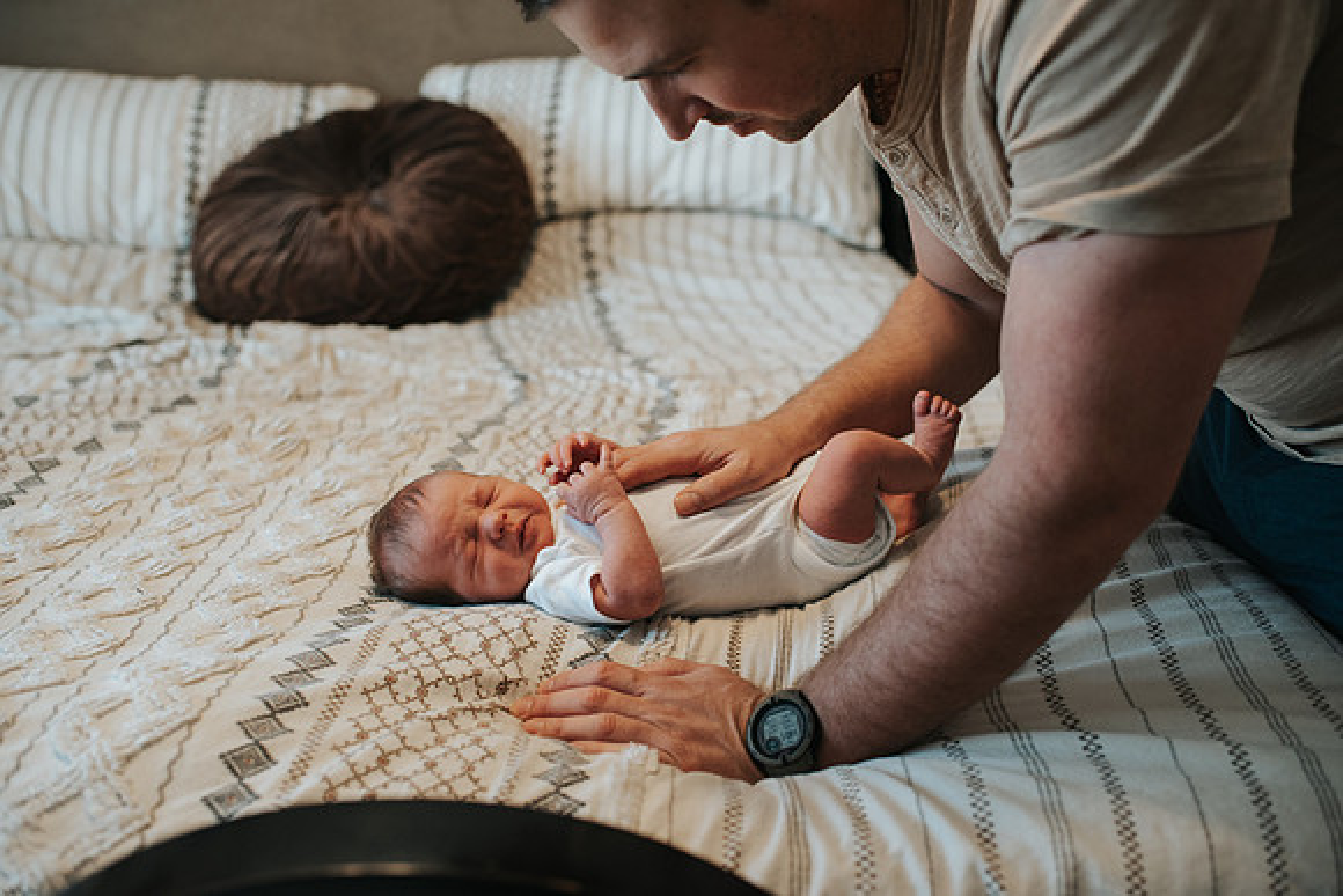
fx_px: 1323
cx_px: 672
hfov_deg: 53.8
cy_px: 448
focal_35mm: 35
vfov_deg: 37.4
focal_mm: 35
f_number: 2.8
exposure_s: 1/250
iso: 1000
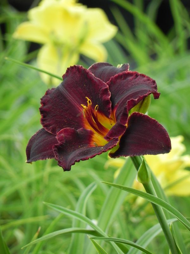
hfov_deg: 2.5
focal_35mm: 605
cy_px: 127
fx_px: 4428
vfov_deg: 3.3
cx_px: 95
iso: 160
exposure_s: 1/125
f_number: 5
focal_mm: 107.6
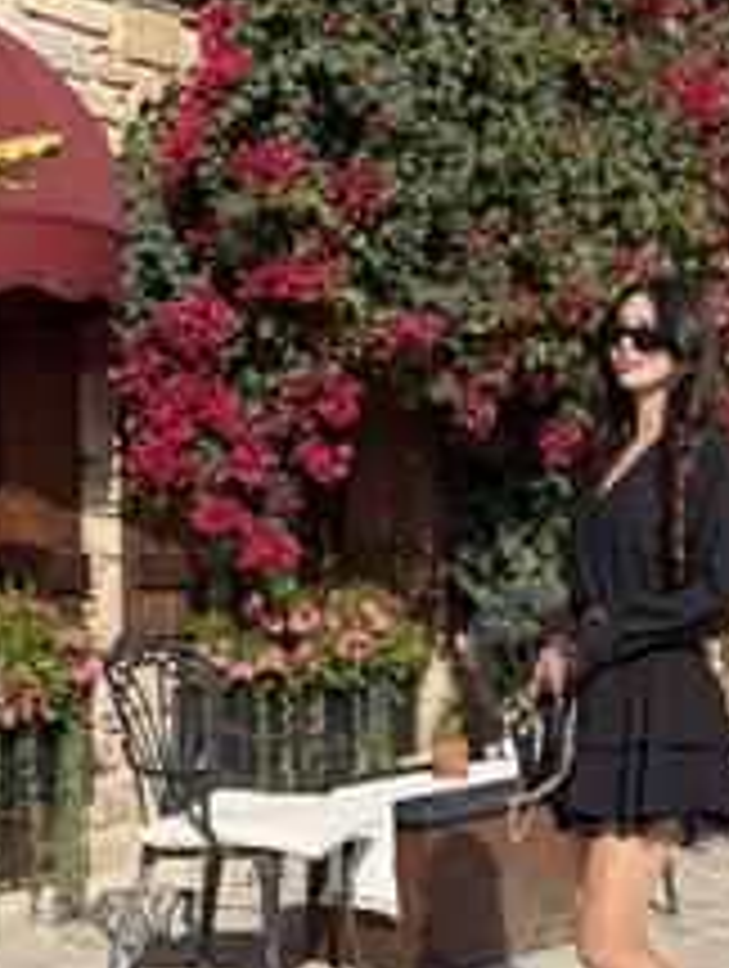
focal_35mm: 92
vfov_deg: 21.2
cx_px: 662
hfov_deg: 15.9
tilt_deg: -0.6
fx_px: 2576
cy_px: 583
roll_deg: -0.7
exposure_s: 1/4098
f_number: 1.78
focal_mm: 6.76
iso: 64
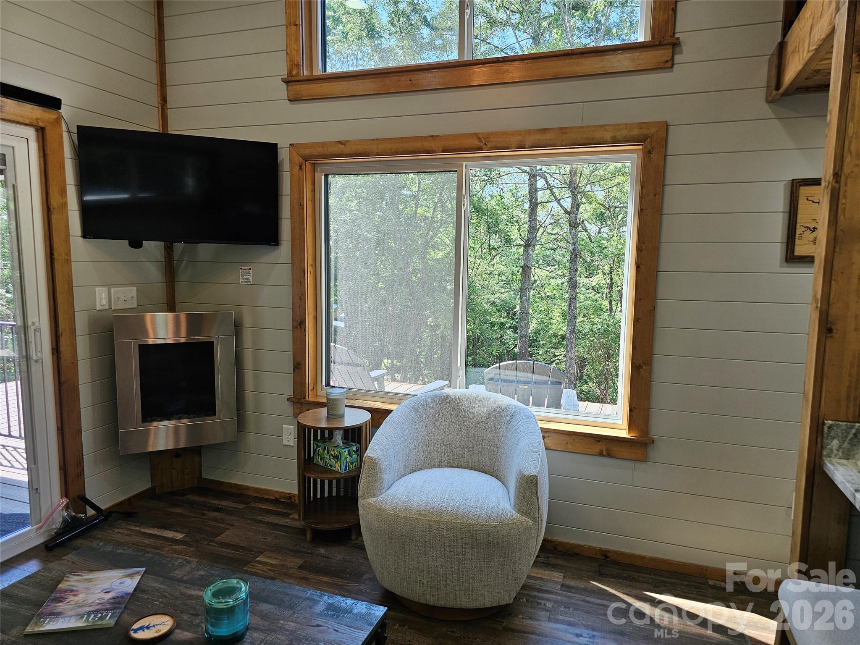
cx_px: 430
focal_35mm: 23
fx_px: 571
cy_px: 322
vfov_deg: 58.9
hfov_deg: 73.9
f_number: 1.7
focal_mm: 6.3
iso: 50
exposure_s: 1/120
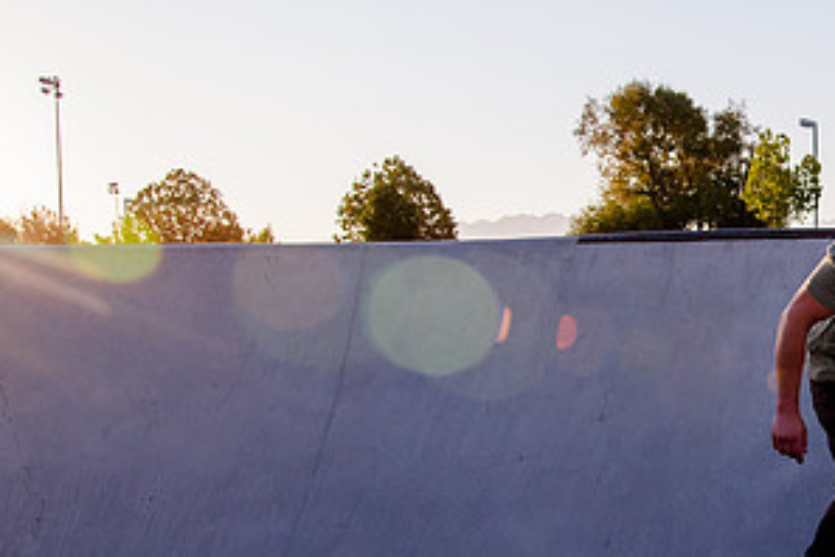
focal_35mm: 61
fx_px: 1415
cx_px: 859
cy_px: 407
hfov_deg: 30.3
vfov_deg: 22.1
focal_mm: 24
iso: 1000
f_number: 4
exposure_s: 1/3200
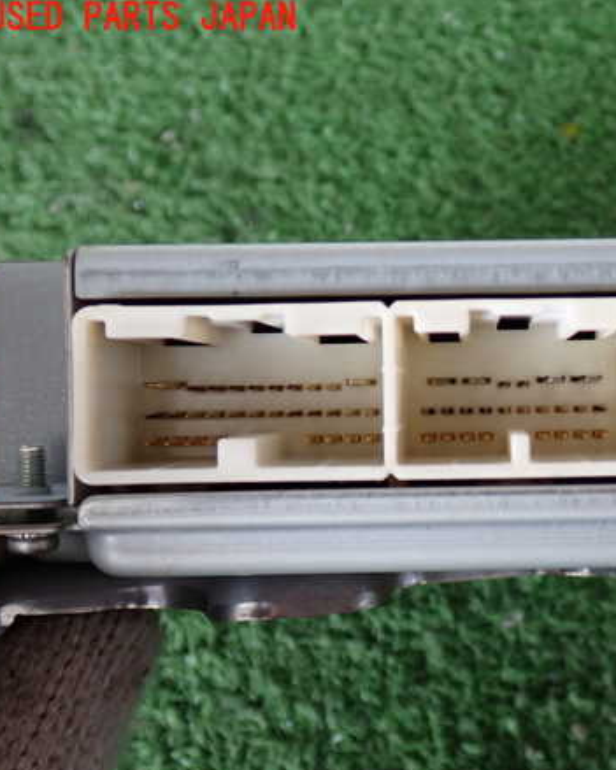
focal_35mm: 48
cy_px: 391
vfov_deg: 38.8
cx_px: 504
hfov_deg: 30.6
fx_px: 1094
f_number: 2.5
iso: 250
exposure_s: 1/40
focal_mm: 6.37
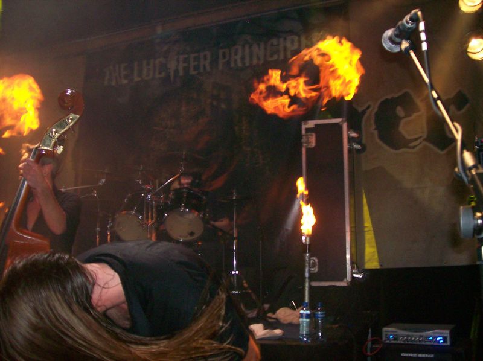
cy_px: 180
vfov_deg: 39.6
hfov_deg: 51.4
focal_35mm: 36
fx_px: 502
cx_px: 242
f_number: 2.7
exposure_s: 1/64
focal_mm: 6
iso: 140
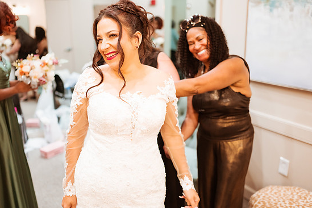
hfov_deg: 51.9
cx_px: 148
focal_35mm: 37
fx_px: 321
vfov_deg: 35.9
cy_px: 101
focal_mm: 35
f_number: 1.8
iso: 1250
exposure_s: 1/400
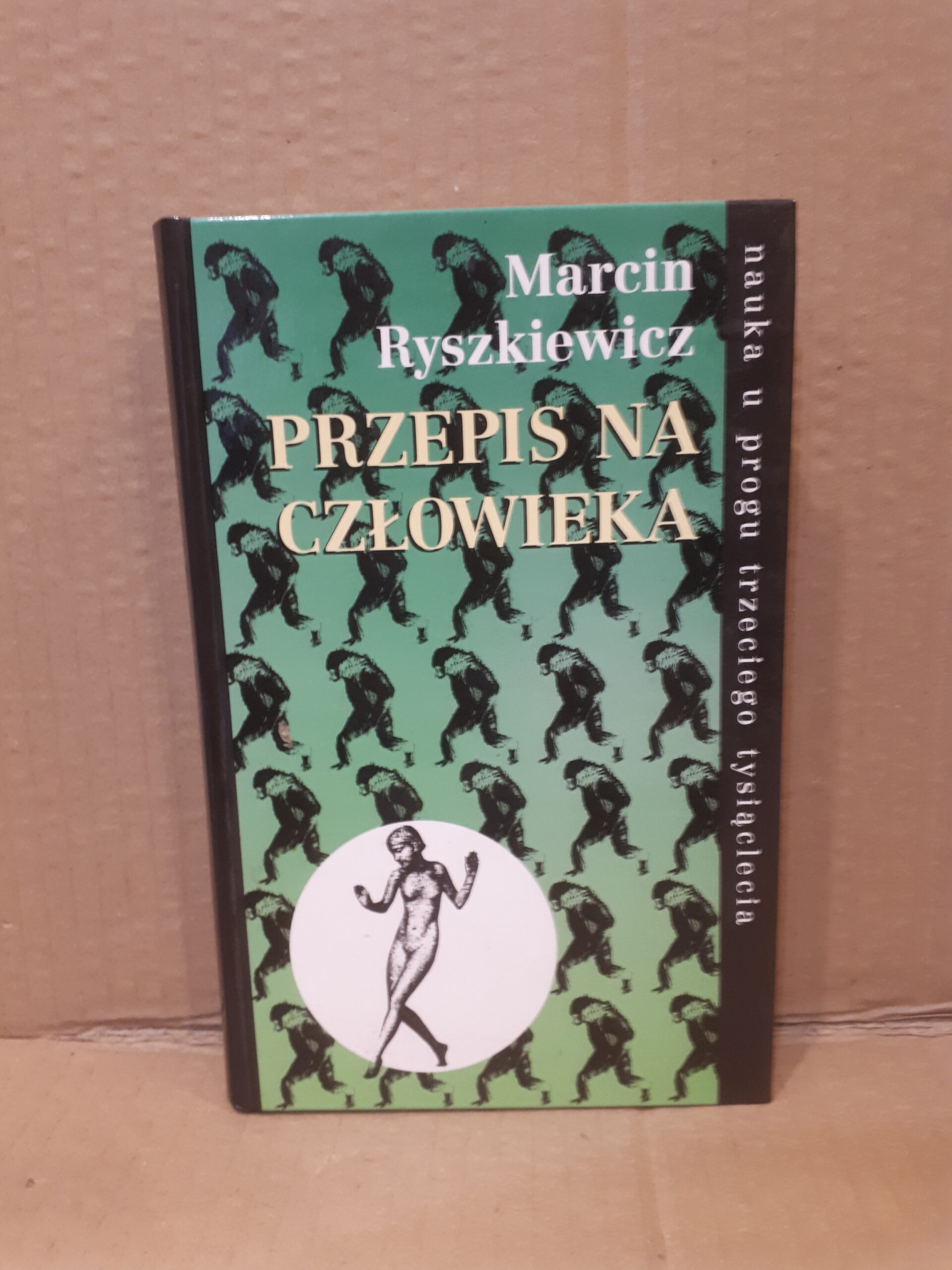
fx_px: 990
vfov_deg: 65.3
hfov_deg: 51.4
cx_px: 476
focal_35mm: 27
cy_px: 635
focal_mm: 3.6
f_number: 1.9
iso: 200
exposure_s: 1/15
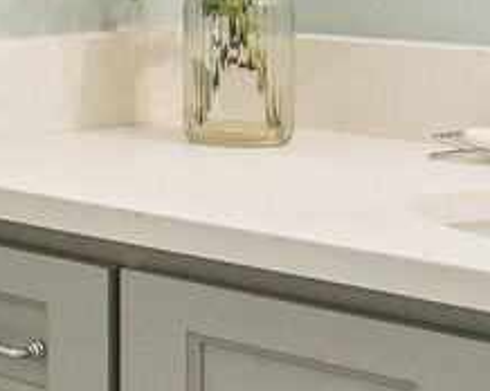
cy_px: -58
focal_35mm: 119
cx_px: -333
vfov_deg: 12.7
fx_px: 1724
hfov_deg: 14.6
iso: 800
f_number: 9
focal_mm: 16
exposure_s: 1/40
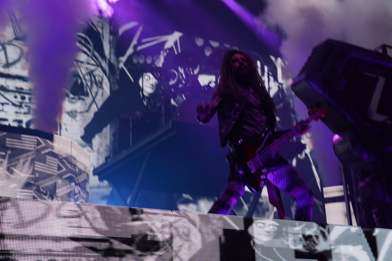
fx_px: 730
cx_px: 324
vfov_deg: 20.1
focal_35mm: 67
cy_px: 58
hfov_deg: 29.3
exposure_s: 1/60
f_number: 5
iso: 100
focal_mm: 35
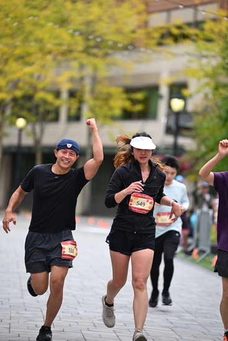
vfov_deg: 12.1
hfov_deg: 8.1
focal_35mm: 170
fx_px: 1614
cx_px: 114
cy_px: 170
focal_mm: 170
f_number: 2.8
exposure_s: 1/2500
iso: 640
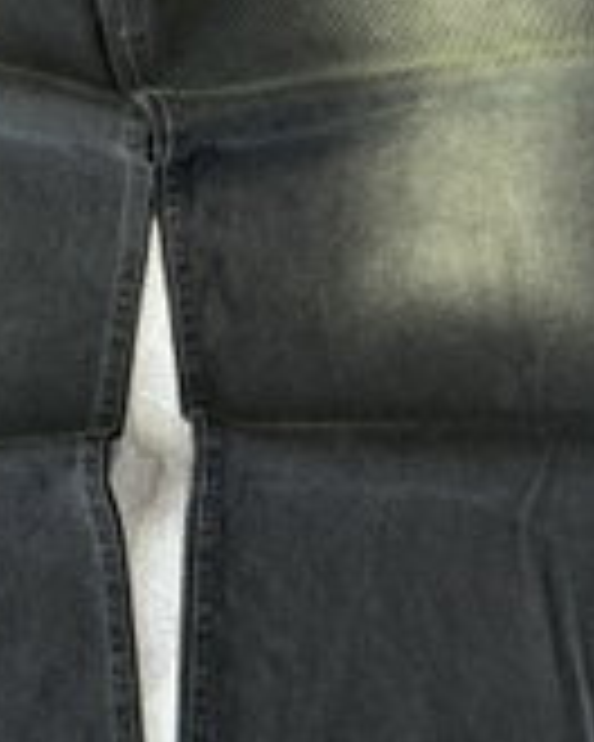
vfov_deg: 22.9
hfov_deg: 18.6
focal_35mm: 82
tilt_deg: -82.1
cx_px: 184
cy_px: 115
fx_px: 1802
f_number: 1.6
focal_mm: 5.96
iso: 125
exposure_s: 1/50
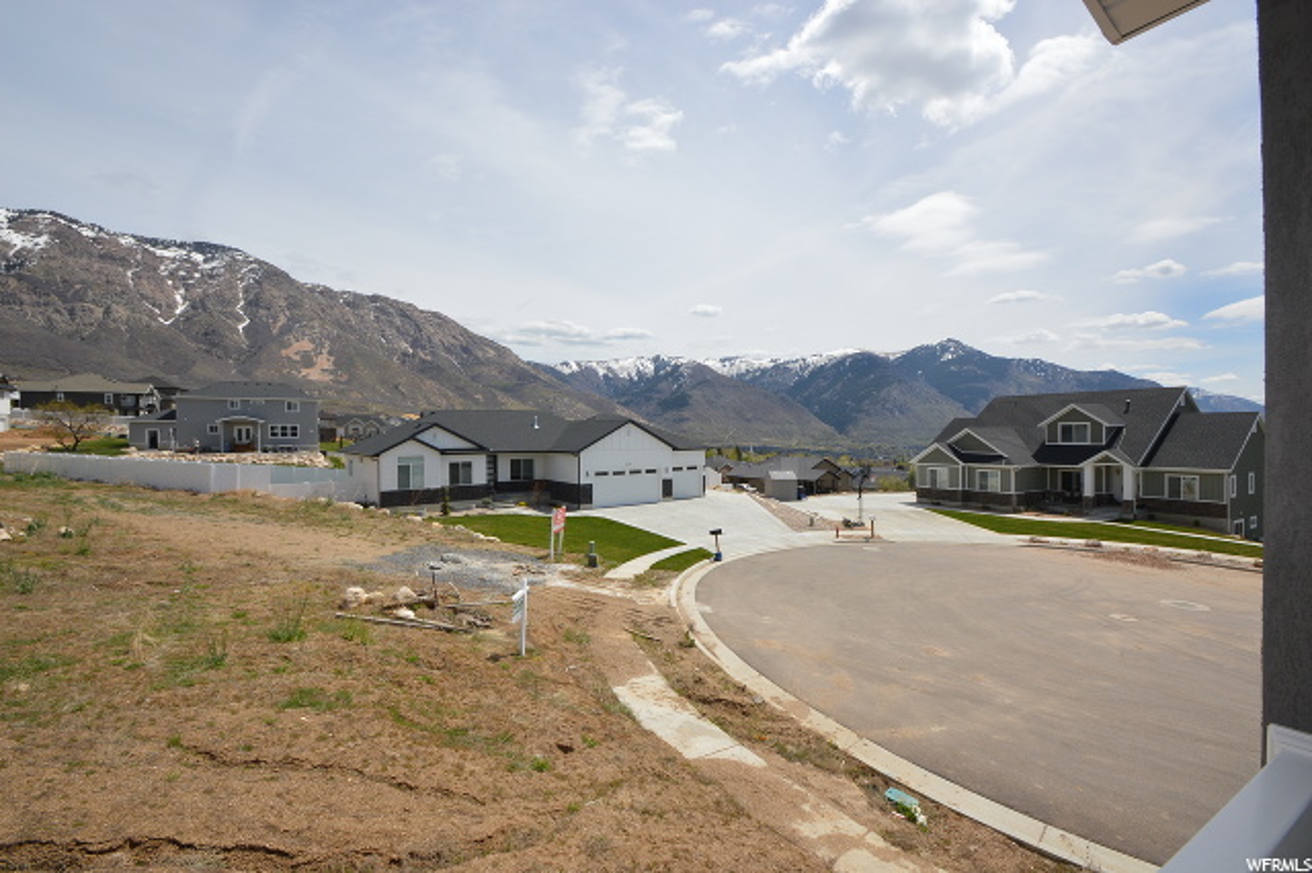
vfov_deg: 77.3
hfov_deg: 100.4
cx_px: 656
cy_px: 436
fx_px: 546
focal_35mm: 15
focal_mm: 10
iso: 100
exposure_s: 1/200
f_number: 10
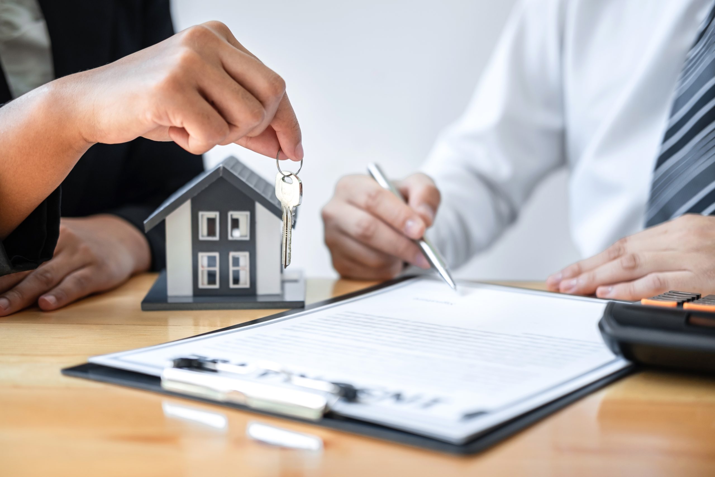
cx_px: 358
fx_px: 1053
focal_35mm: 53
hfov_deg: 37.5
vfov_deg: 25.5
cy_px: 238
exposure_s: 1/125
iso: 200
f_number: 2
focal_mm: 35
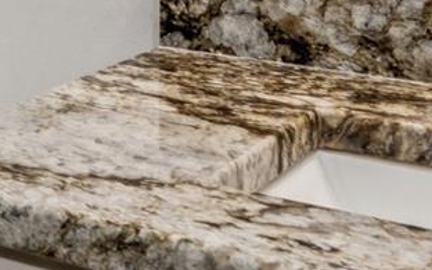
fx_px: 1331
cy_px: -217
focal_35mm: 113
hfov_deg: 14.6
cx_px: -483
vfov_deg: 10.8
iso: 100
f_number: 11
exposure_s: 1/2
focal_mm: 16.9
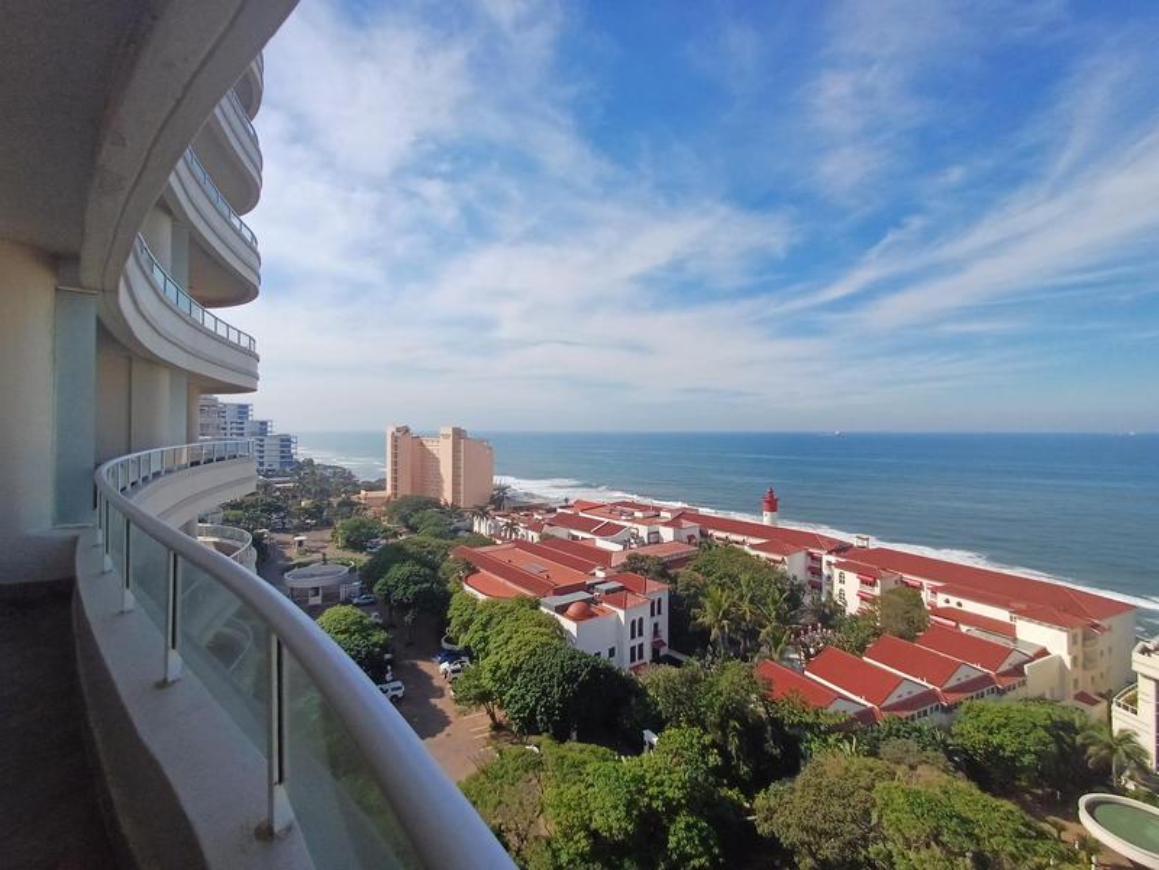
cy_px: 435
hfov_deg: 94.5
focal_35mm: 16
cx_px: 580
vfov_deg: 78.1
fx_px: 536
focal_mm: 1.64
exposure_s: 1/1311
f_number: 2.2
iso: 40
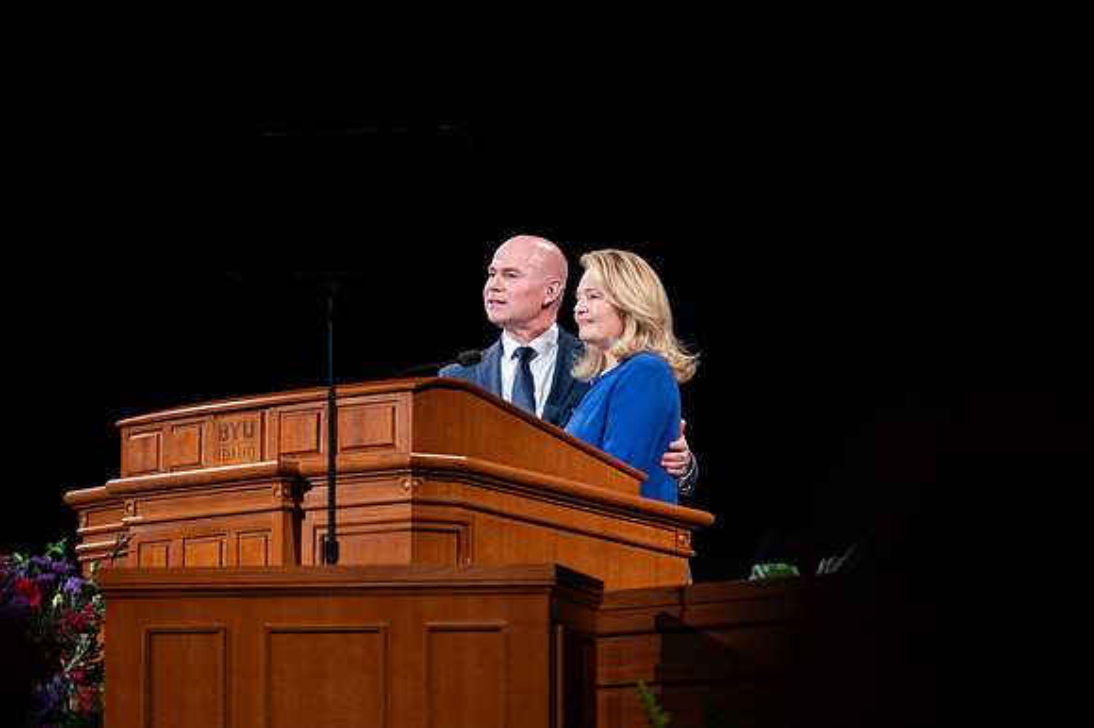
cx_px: 547
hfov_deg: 10.3
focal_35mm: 200
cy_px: 364
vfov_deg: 6.9
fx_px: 6074
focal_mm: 200
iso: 1250
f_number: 2.8
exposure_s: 1/250
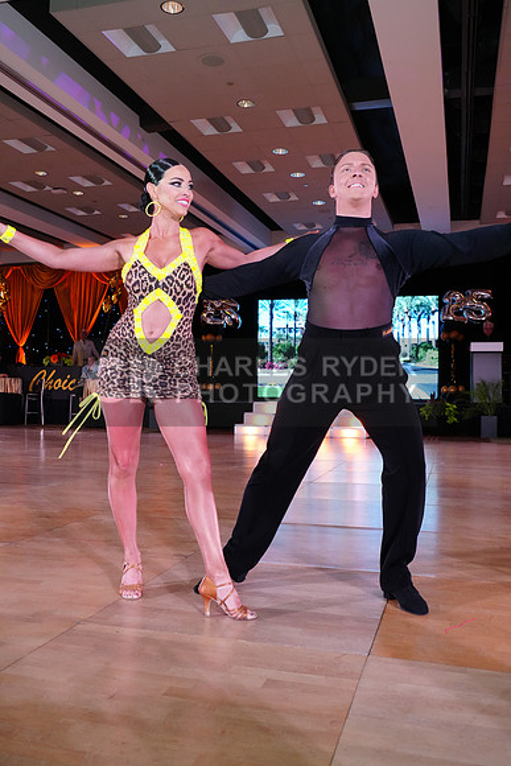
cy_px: 383
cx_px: 256
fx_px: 660
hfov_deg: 42.3
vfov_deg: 60.3
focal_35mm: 31
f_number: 5.6
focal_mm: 31
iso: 3200
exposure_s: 1/250
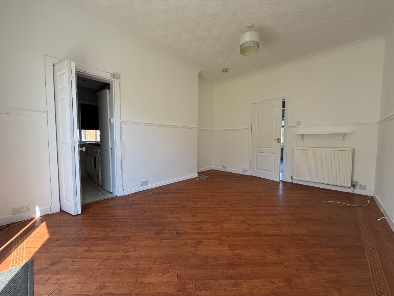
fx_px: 159
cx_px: 197
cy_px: 148
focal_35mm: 14
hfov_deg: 102.1
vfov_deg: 85.7
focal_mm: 2.22
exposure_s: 1/121
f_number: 2.2
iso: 50
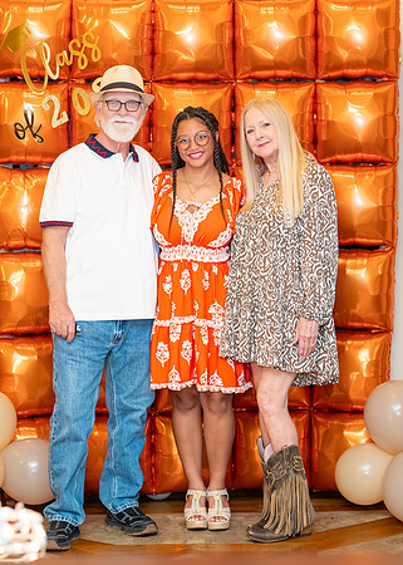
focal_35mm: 86
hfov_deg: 16.5
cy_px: 288
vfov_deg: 23.0
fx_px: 1387
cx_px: 214
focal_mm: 50
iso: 1000
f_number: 1.2
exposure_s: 1/400
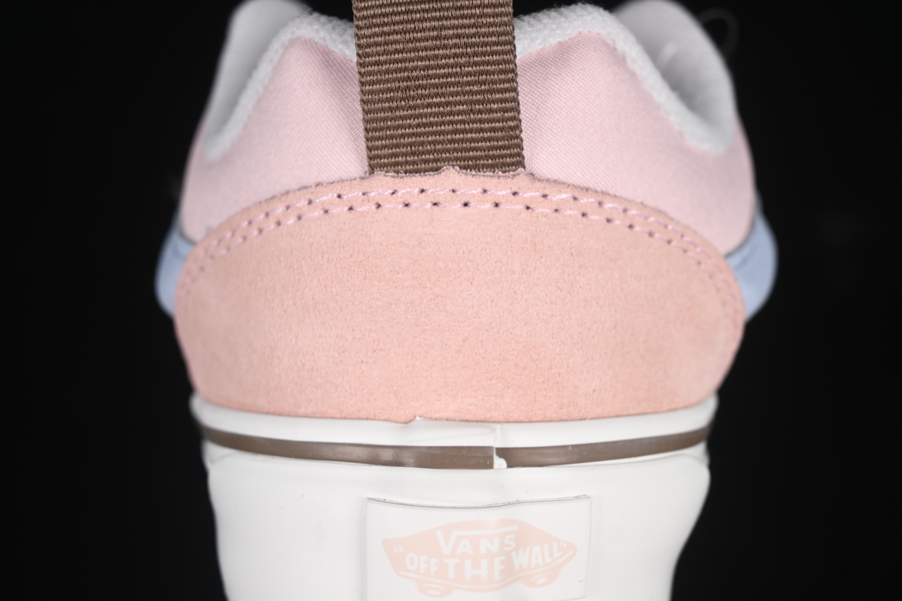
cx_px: 451
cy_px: 300
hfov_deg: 27.0
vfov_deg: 18.2
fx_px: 1879
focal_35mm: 75
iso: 160
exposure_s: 1/80
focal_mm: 50
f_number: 7.1
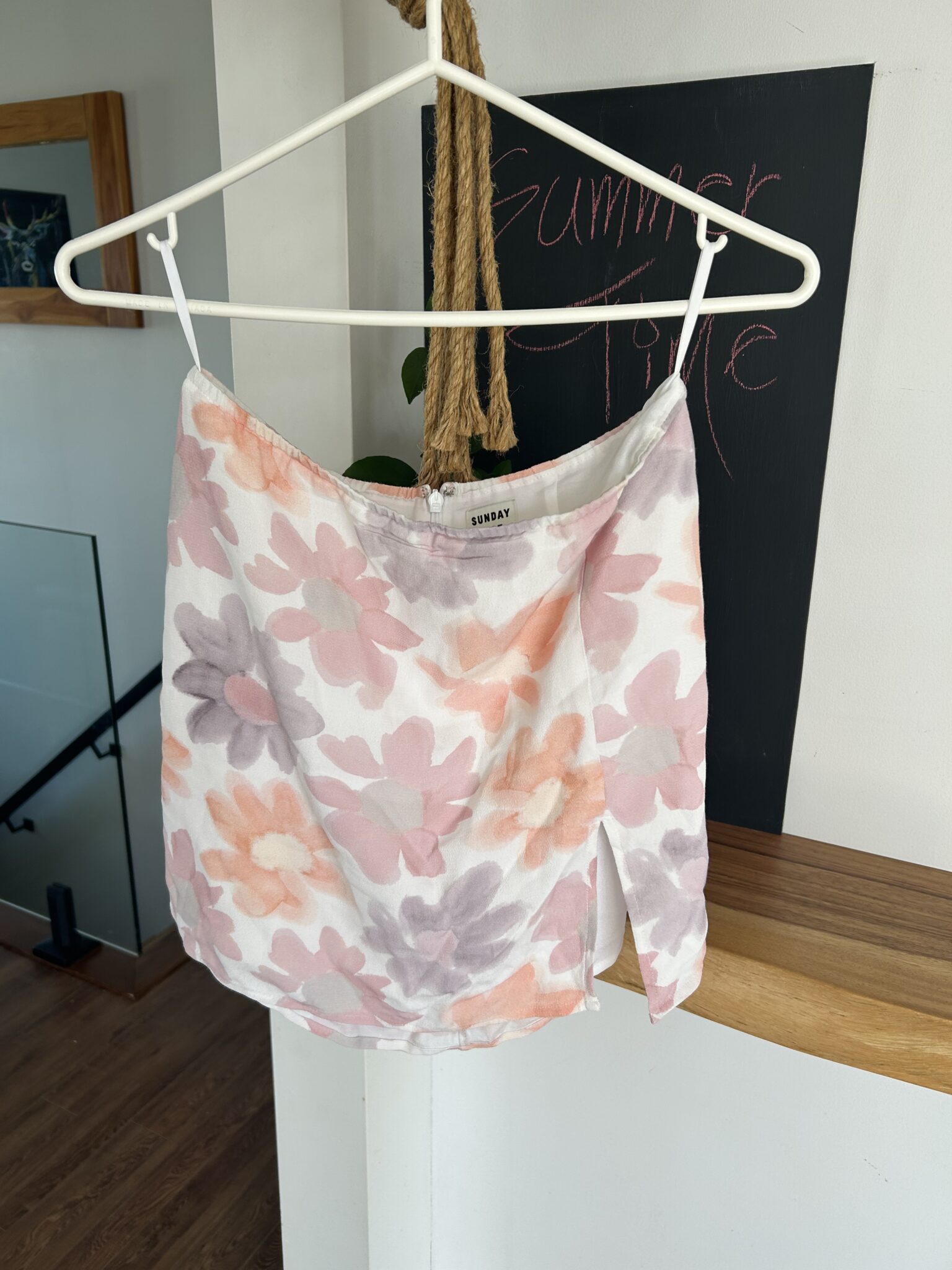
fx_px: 953
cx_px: 476
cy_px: 635
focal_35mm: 26
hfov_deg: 53.1
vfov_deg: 67.3
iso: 40
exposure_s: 1/121
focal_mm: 5.7
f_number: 1.5
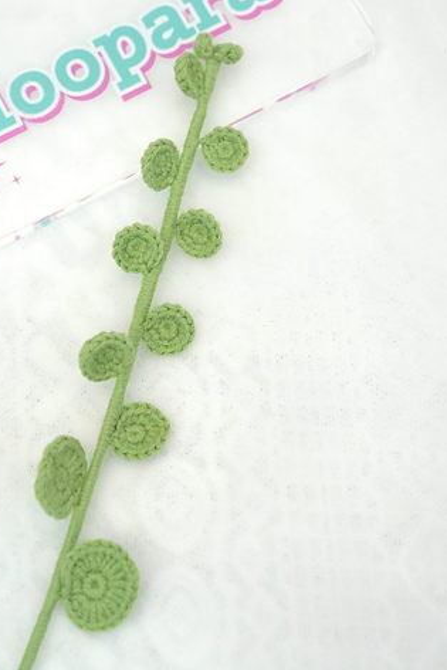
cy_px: 227
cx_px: 168
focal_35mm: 95
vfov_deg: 21.4
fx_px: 1768
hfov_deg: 14.4
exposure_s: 1/2000
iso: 6400
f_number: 4.5
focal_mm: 70
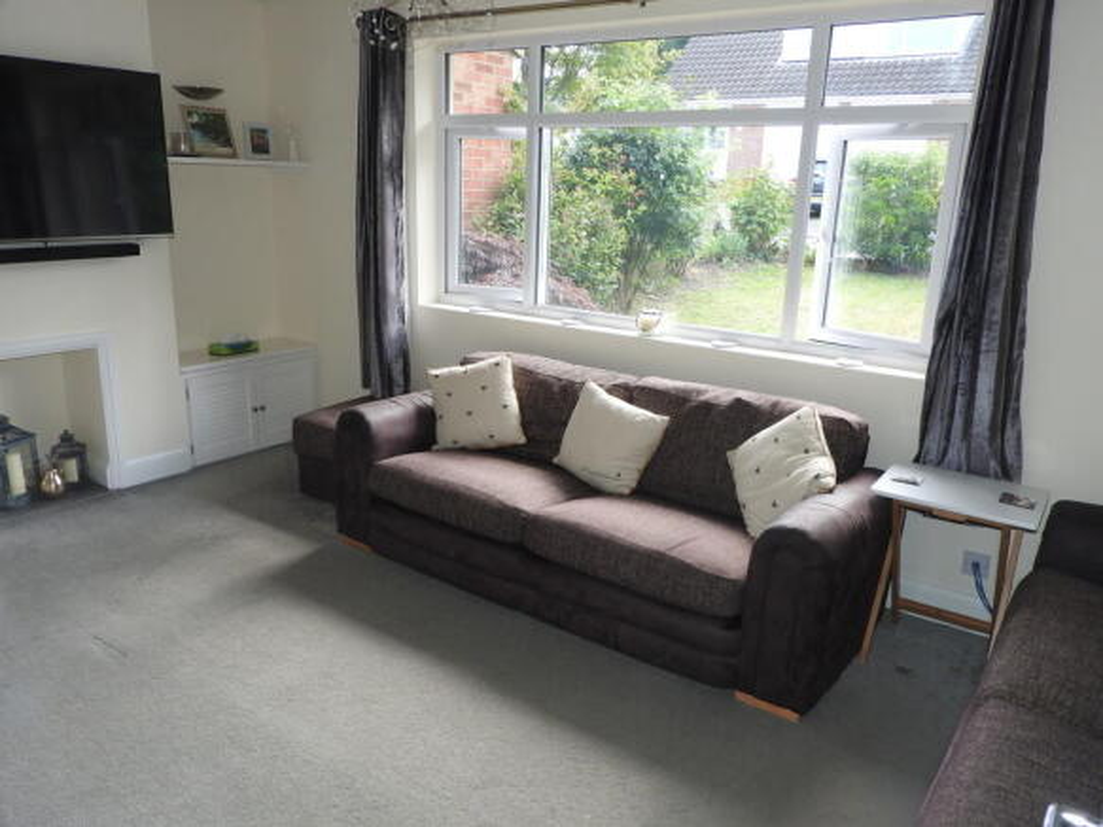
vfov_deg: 49.7
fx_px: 892
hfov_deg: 63.5
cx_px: 552
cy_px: 414
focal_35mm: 28
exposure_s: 1/50
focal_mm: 5
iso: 100
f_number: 3.5
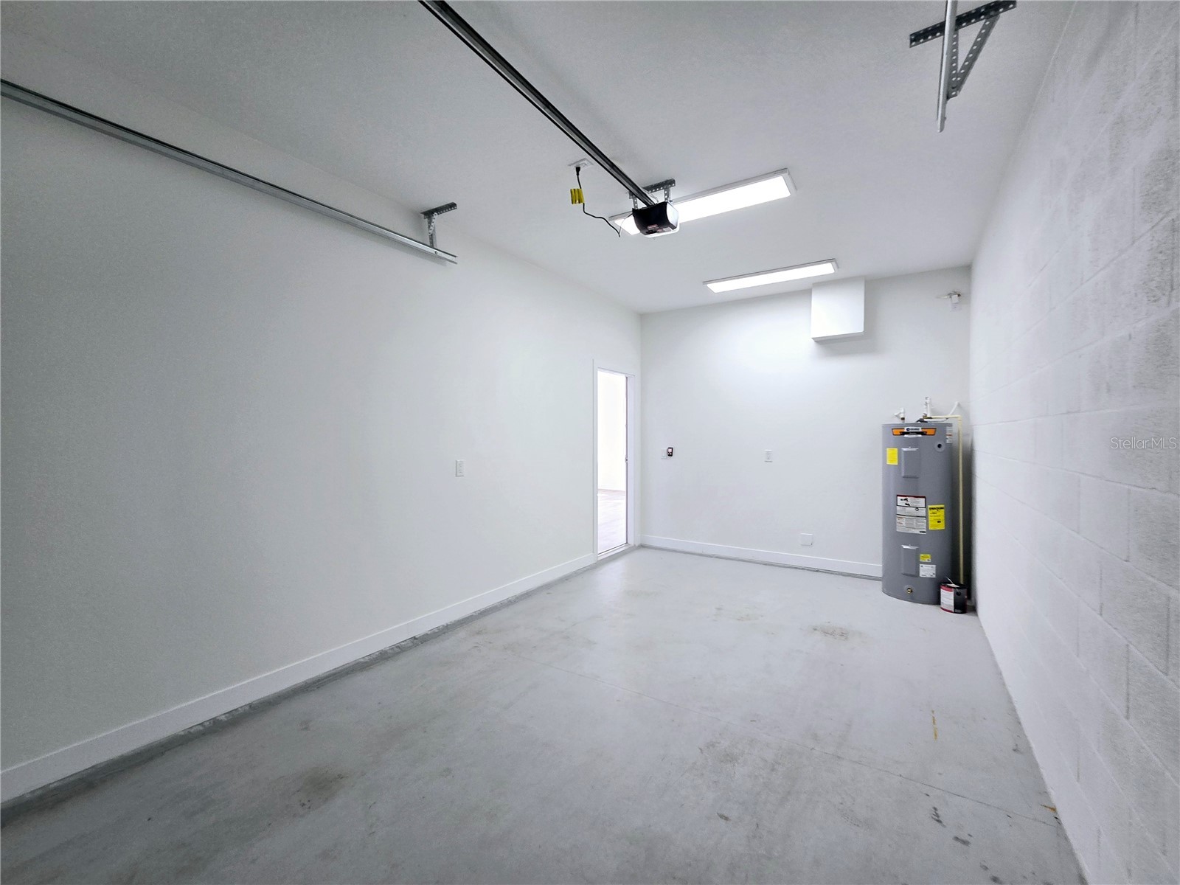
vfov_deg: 89.9
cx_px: 590
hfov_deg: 106.2
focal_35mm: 13
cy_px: 442
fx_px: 443
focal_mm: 2.2
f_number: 2.2
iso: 64
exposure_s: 1/60.2
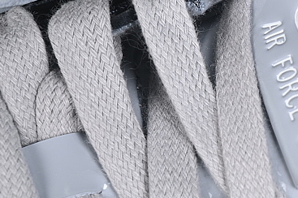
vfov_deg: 6.2
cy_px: 131
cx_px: 228
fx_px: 1828
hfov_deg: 9.3
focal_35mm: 221
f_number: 7.1
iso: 160
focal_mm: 50
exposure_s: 1/60
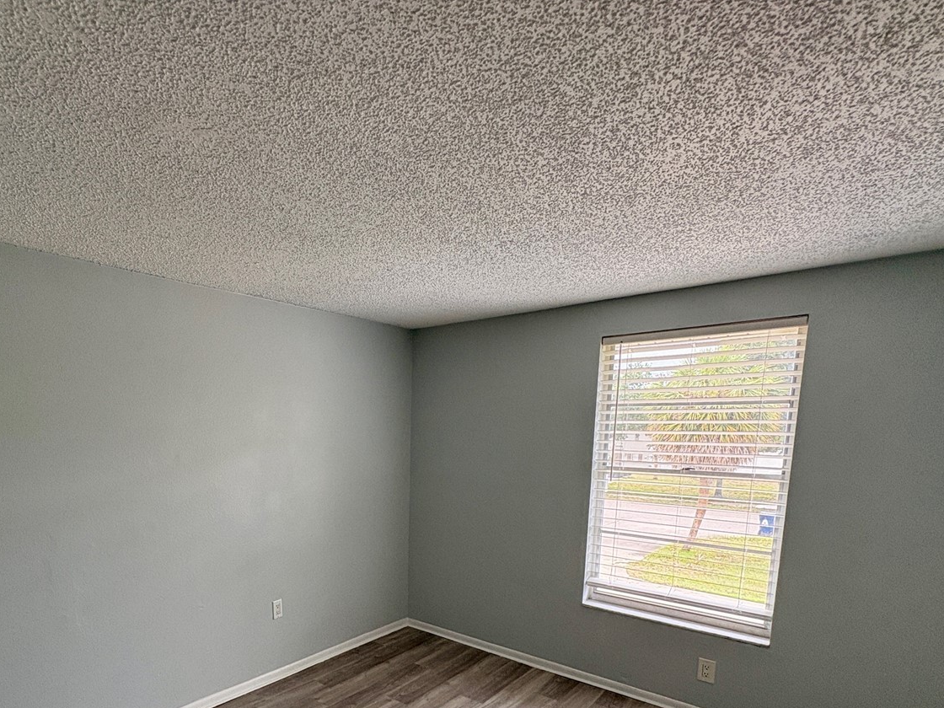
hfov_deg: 80.3
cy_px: 504
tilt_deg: -8.3
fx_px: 545
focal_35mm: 20
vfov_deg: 63.2
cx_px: 356
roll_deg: +0.8
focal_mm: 2.22
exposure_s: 1/105
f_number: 2.2
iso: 125
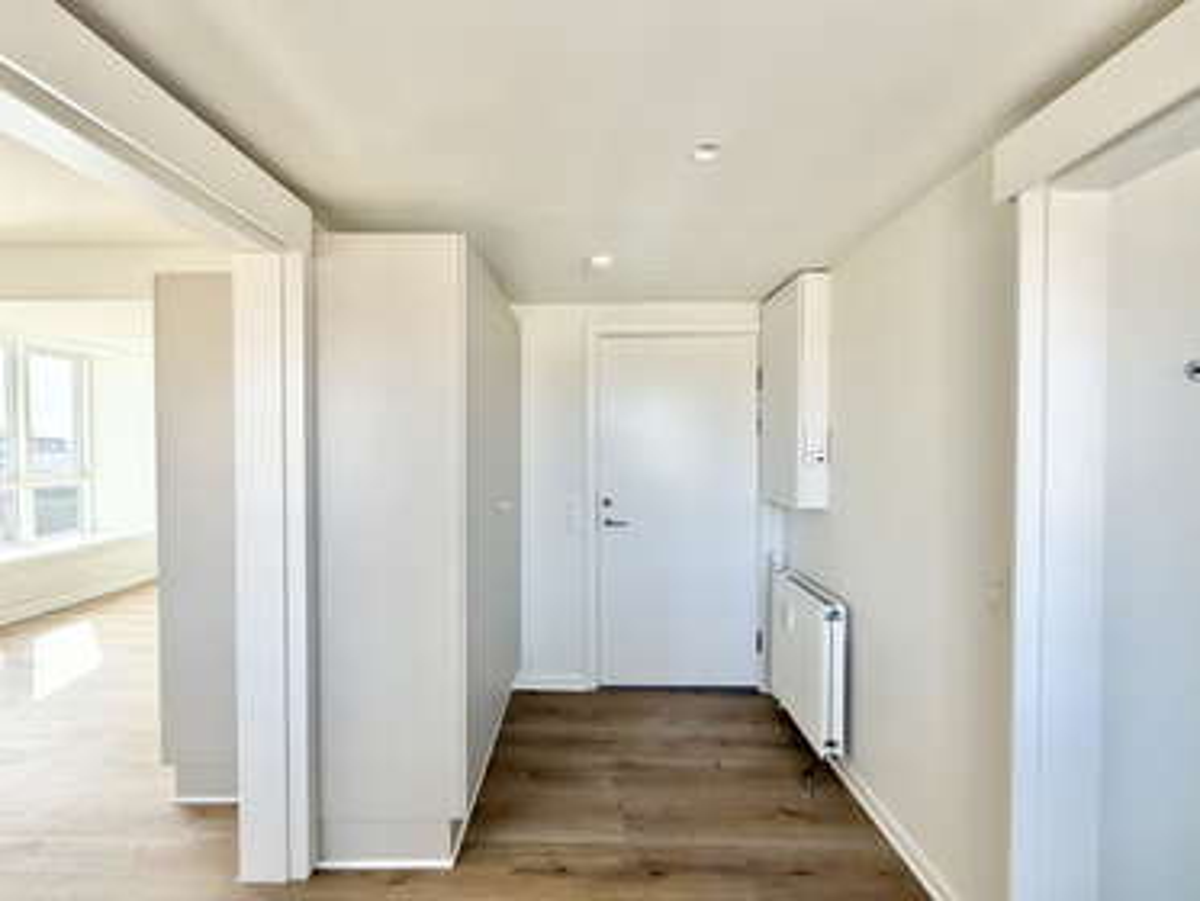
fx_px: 485
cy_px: 450
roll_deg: +0.5
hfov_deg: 102.0
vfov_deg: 85.7
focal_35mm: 14
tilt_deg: -1.1
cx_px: 600
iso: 64
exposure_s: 1/121
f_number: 2.2
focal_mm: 2.22
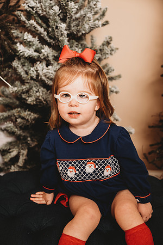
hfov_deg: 26.0
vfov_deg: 38.2
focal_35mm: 52
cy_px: 122
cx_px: 82
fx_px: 353
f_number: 4
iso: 100
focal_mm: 52
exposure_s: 1/160
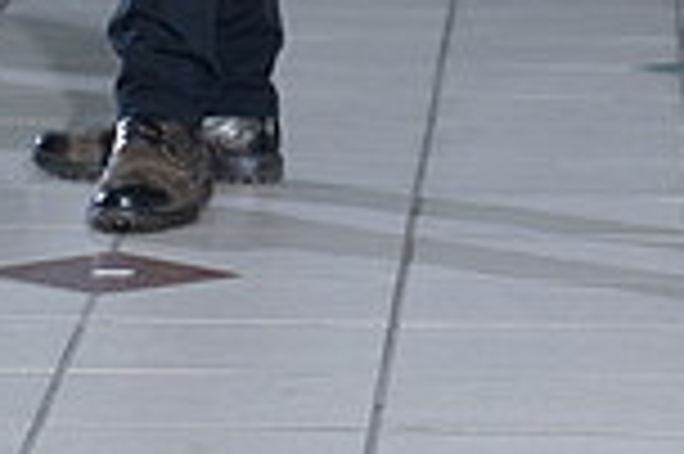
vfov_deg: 3.4
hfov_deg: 5.2
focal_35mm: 400
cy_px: -526
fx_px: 7592
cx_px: 288
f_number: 6.3
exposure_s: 1/160
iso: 1000
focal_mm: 135
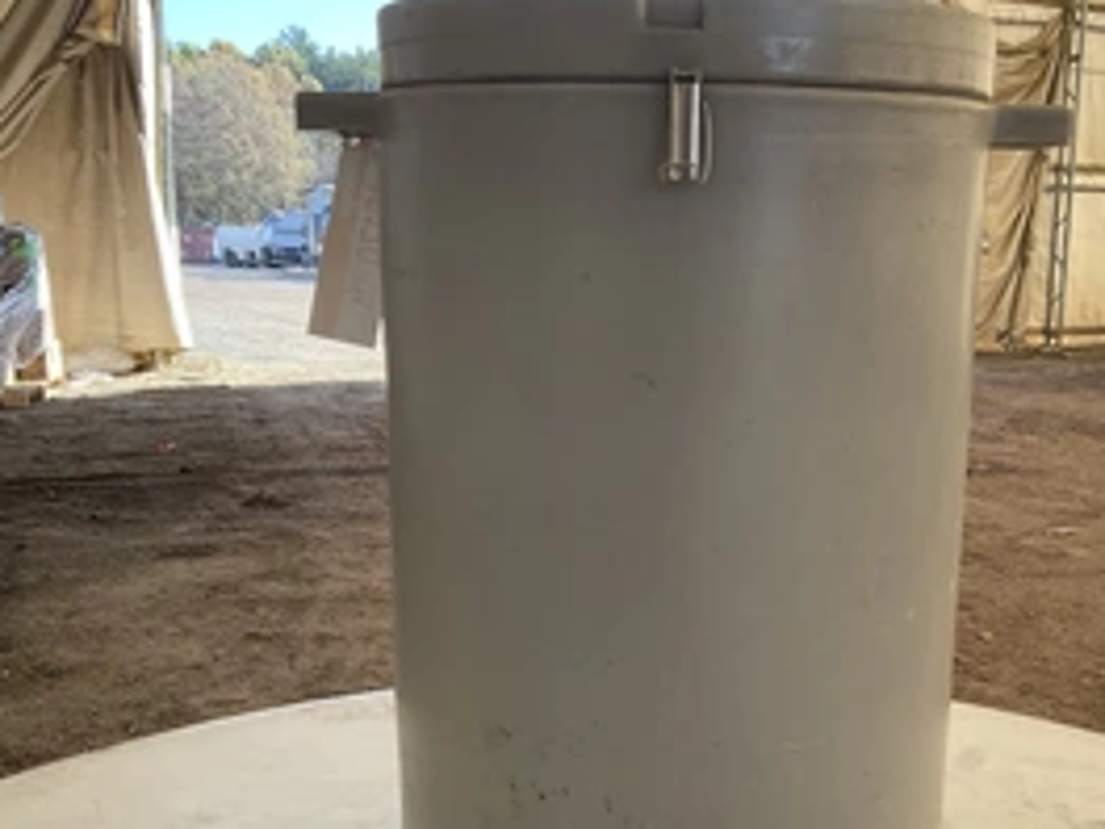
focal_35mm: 44
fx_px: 1405
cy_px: 544
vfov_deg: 32.6
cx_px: 674
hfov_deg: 42.7
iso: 32
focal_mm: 3
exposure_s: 1/162
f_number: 1.8
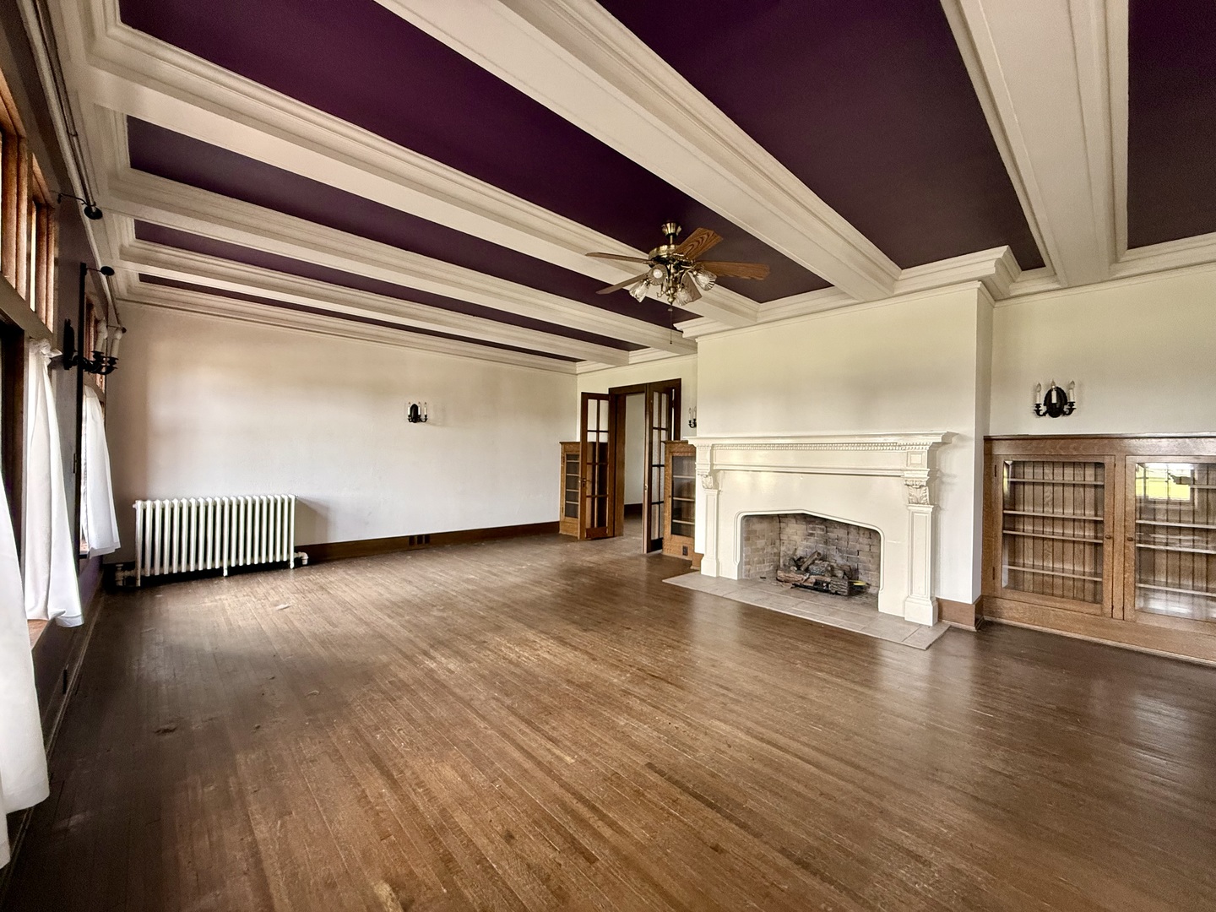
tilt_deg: -0.2
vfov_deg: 85.7
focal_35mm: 14
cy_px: 456
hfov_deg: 102.1
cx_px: 608
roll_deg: -1.0
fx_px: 492
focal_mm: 2.22
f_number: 2.2
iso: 320
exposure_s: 1/98
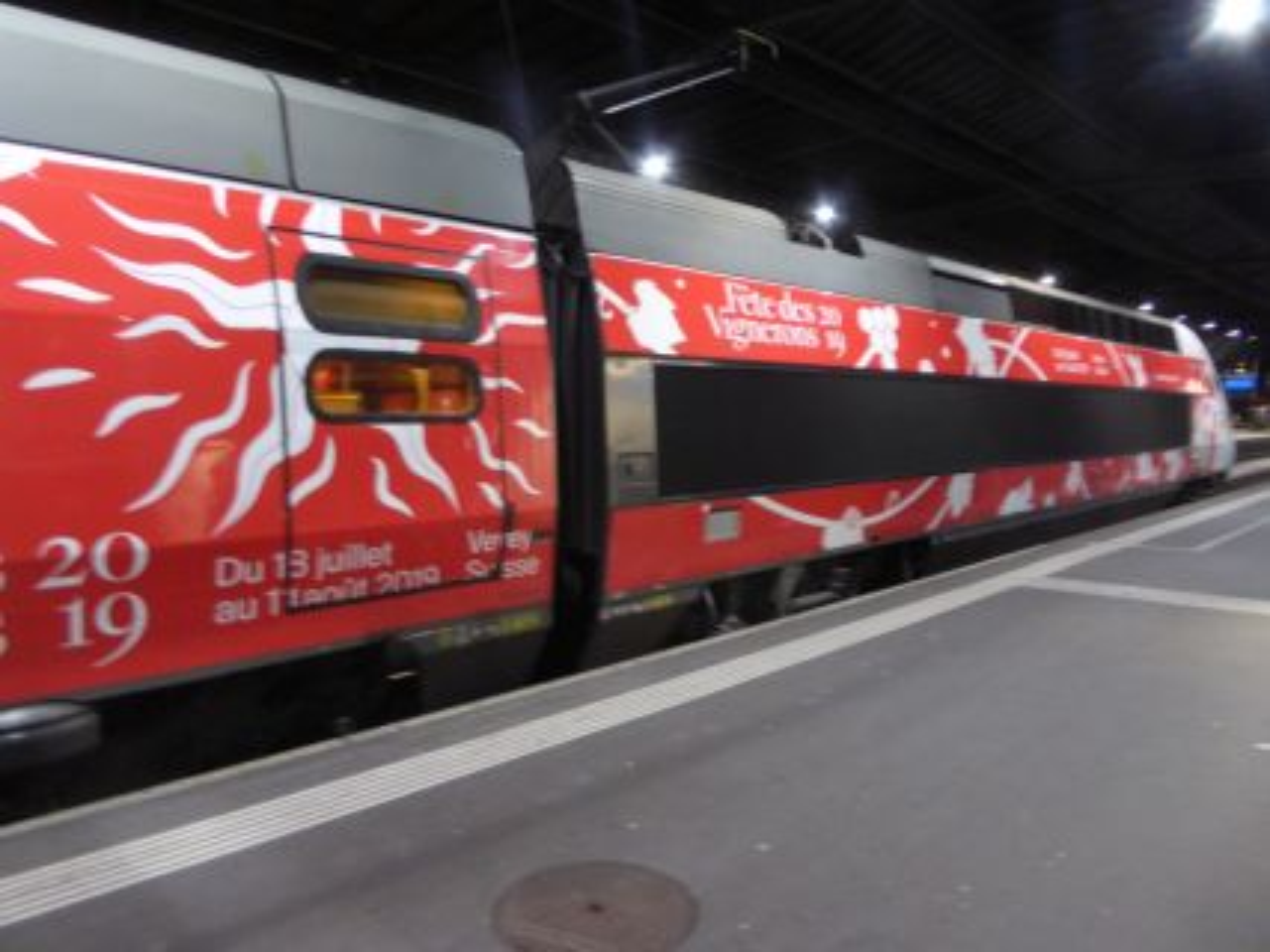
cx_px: 635
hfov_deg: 71.6
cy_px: 476
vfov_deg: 56.8
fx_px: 880
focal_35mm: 24
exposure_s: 1/6
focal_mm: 4.3
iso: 400
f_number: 3.3
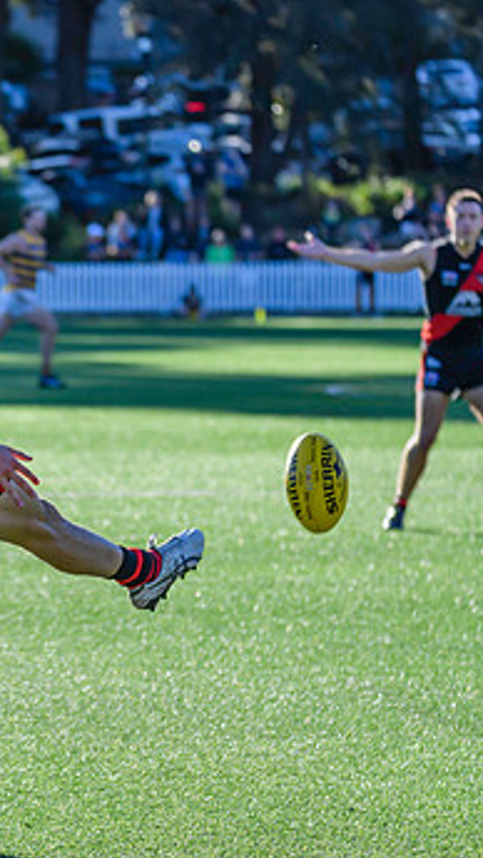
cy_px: 456
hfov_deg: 4.6
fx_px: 6035
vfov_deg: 8.1
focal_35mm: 265
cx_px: 60
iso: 800
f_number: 5.6
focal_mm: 150
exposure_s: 1/2000
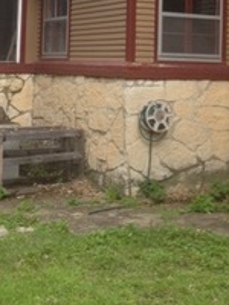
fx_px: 741
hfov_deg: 17.6
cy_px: 20
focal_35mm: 84
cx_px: 127
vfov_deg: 22.6
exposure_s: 1/126
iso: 50
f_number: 2.4
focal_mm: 4.28
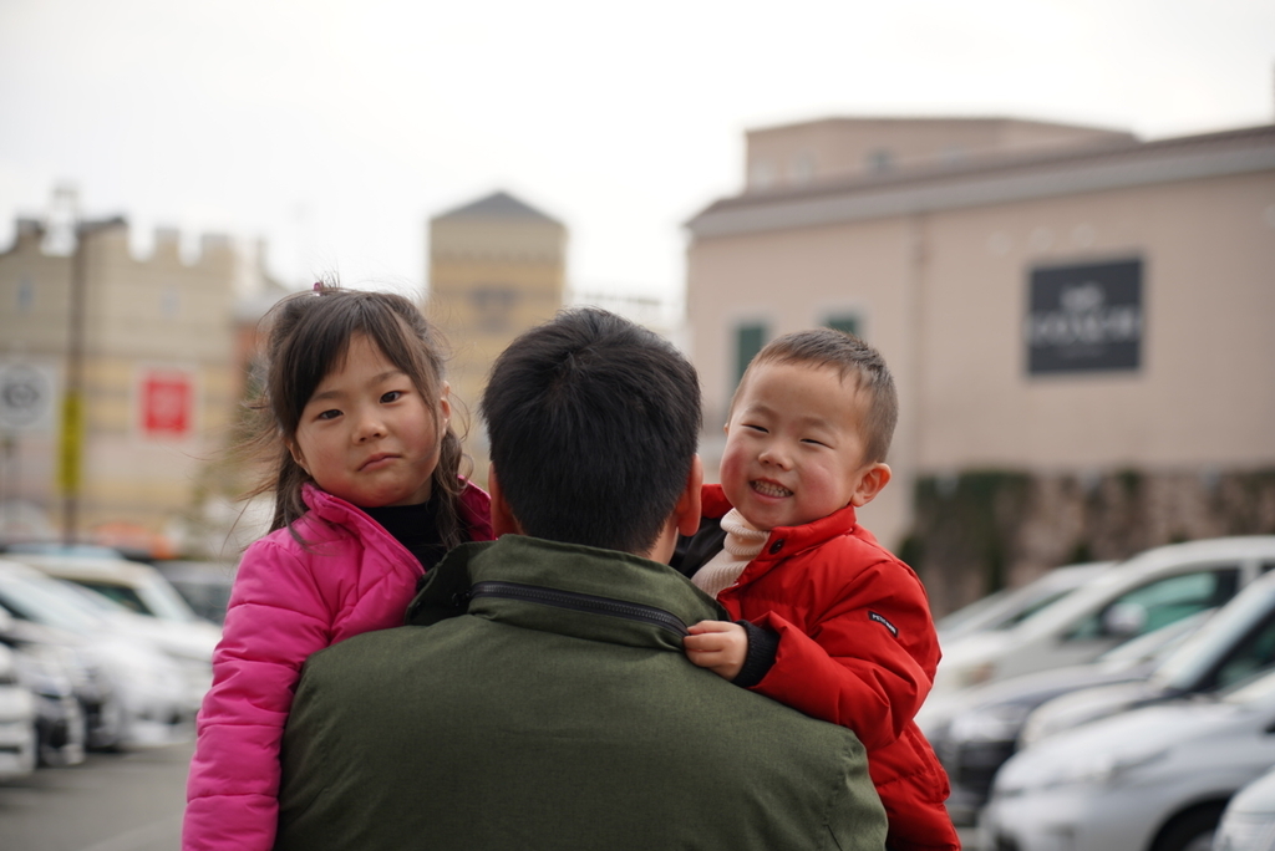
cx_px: 638
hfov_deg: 19.4
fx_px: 3721
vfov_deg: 13.1
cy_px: 426
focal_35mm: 105
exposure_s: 1/250
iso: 100
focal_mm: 105
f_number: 4
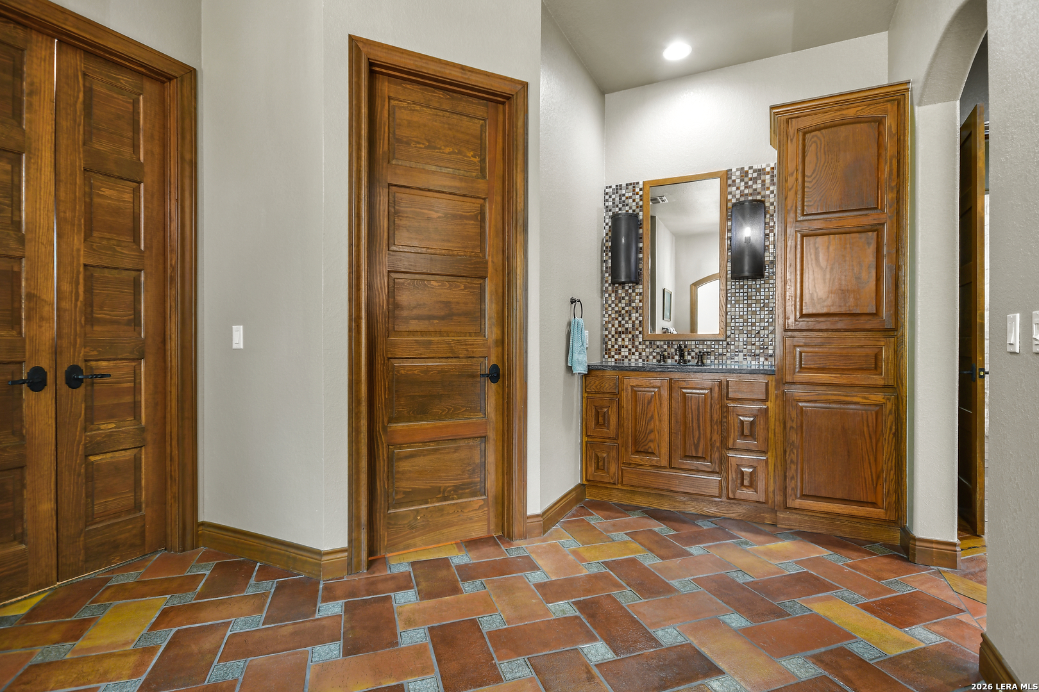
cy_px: 346
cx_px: 520
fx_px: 498
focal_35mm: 17
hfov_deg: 92.4
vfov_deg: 69.7
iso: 125
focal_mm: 11.5
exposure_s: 1.3
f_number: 5.6
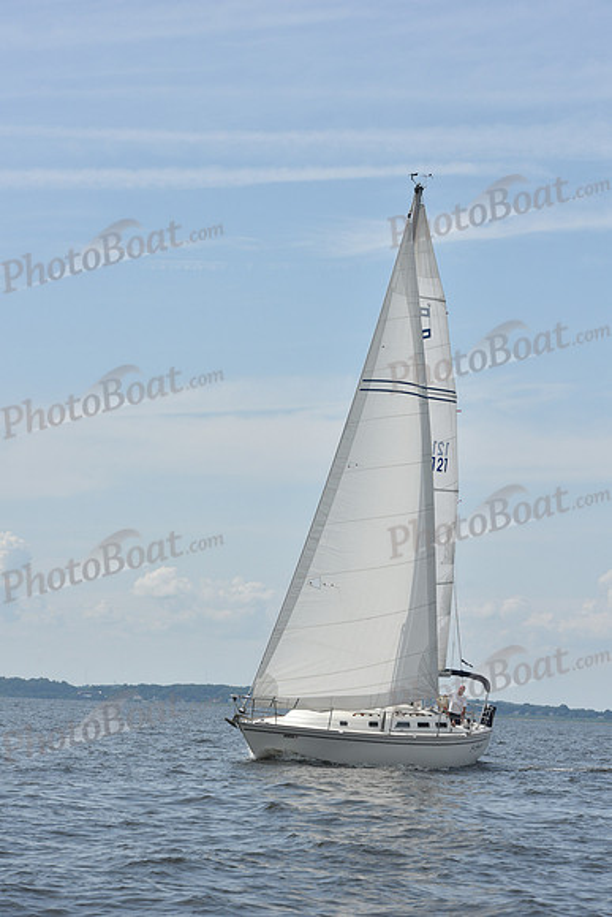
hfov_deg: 13.7
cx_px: 306
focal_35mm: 100
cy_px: 458
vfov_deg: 20.4
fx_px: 2548
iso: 320
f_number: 10
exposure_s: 1/1250
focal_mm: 100
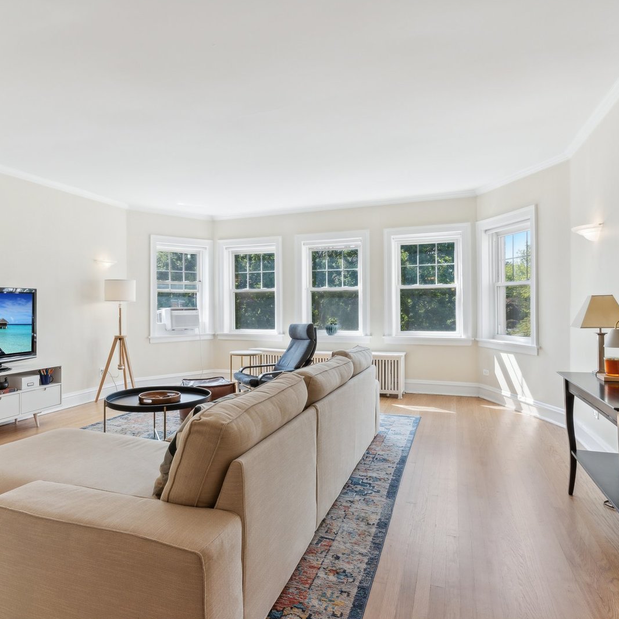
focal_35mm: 22
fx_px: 445
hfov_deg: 69.4
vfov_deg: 69.6
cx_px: 275
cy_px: 308
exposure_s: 1/100
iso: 400
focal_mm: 17
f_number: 8
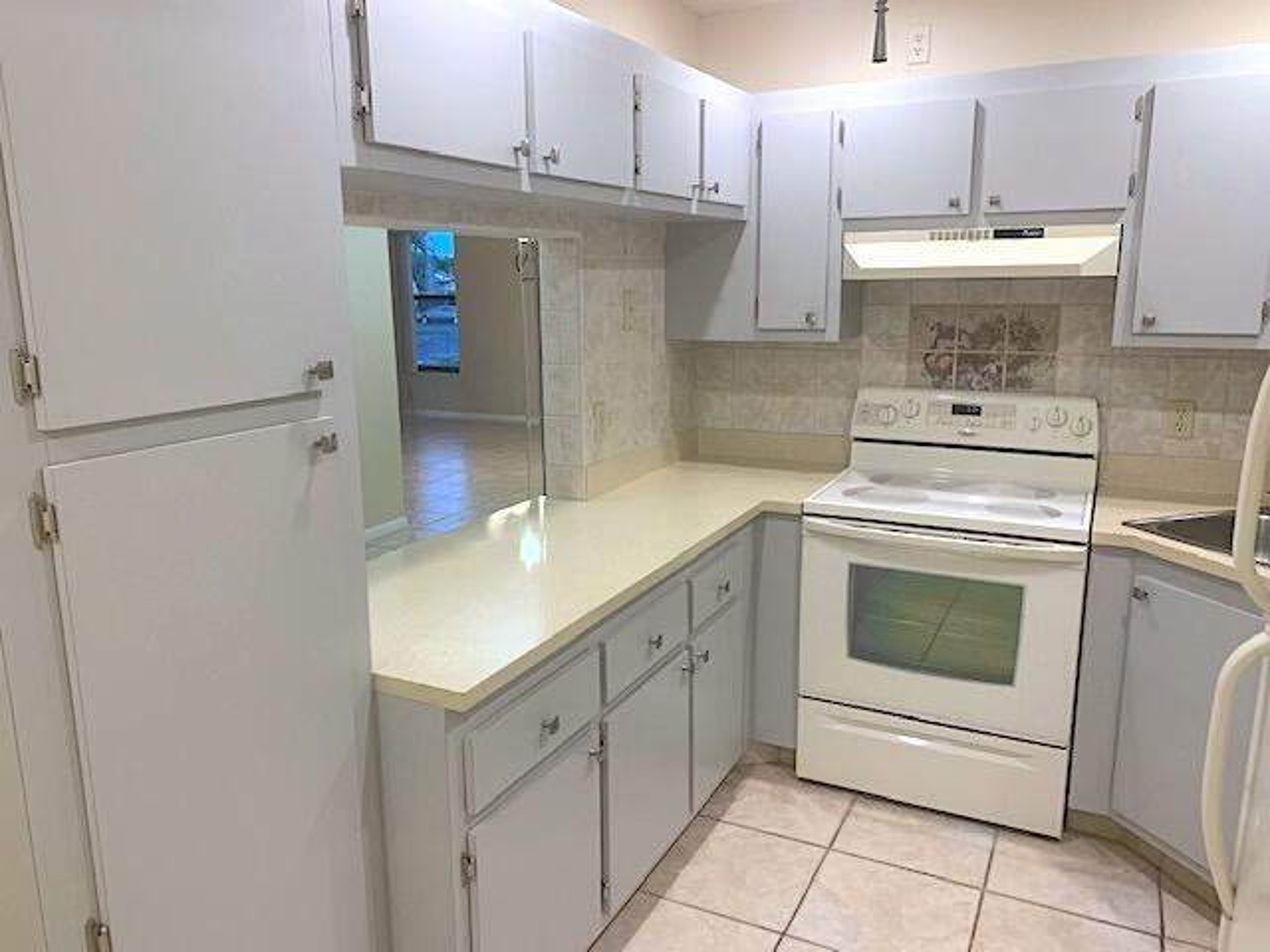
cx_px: 635
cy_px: 476
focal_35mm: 26
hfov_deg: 67.3
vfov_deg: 53.1
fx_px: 954
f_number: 1.8
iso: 80
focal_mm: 4.25
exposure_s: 1/60
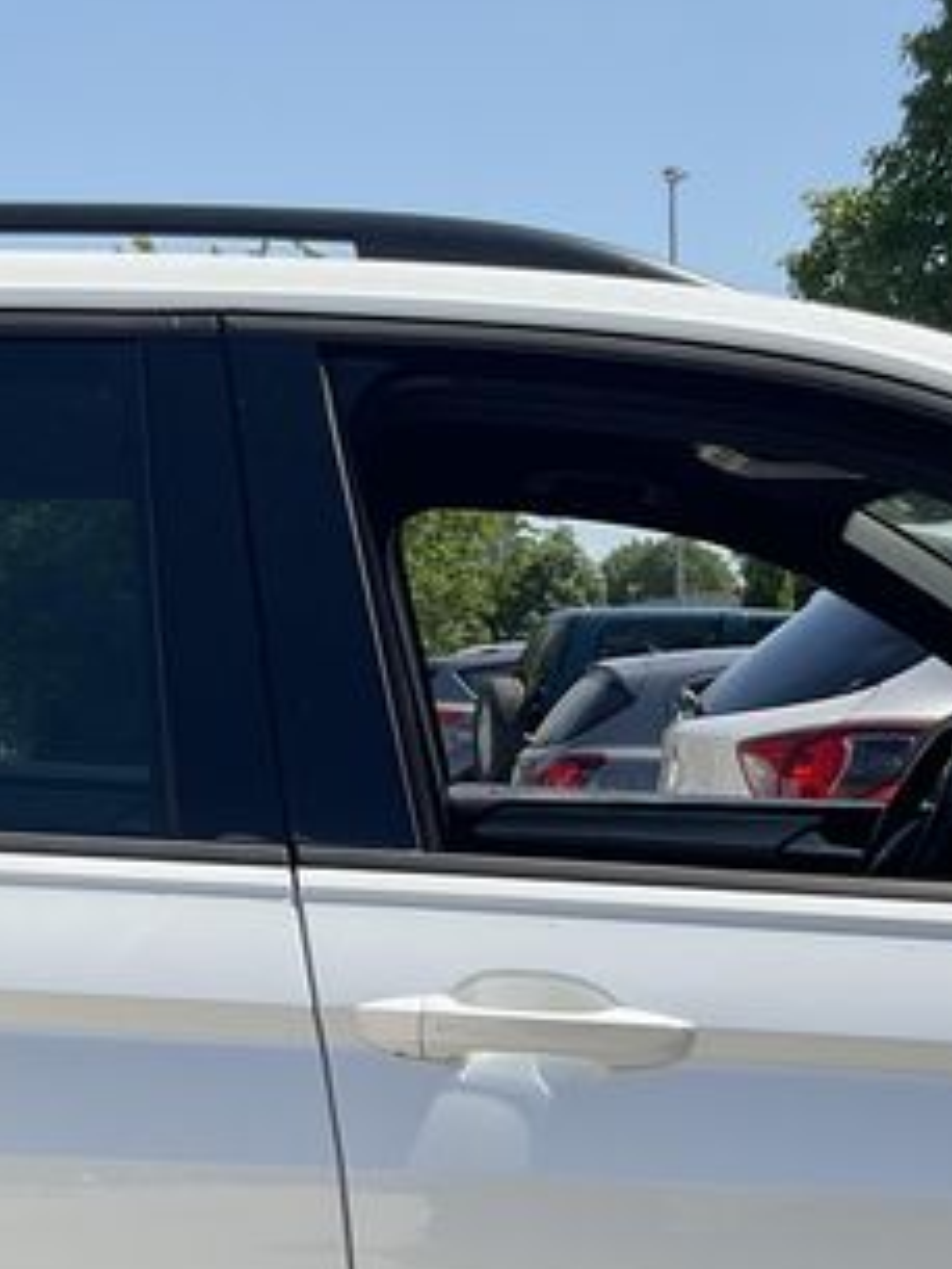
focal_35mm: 76
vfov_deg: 24.9
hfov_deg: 19.4
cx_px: 416
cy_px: 1148
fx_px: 2785
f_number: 1.8
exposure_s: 1/1912
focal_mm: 3
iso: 25
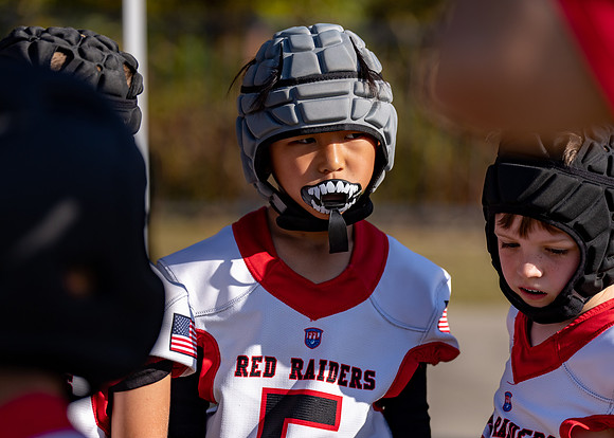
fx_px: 2398
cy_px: 225
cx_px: 299
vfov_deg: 10.4
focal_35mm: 138
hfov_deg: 14.6
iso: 160
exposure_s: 1/2500
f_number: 2.8
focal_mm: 126
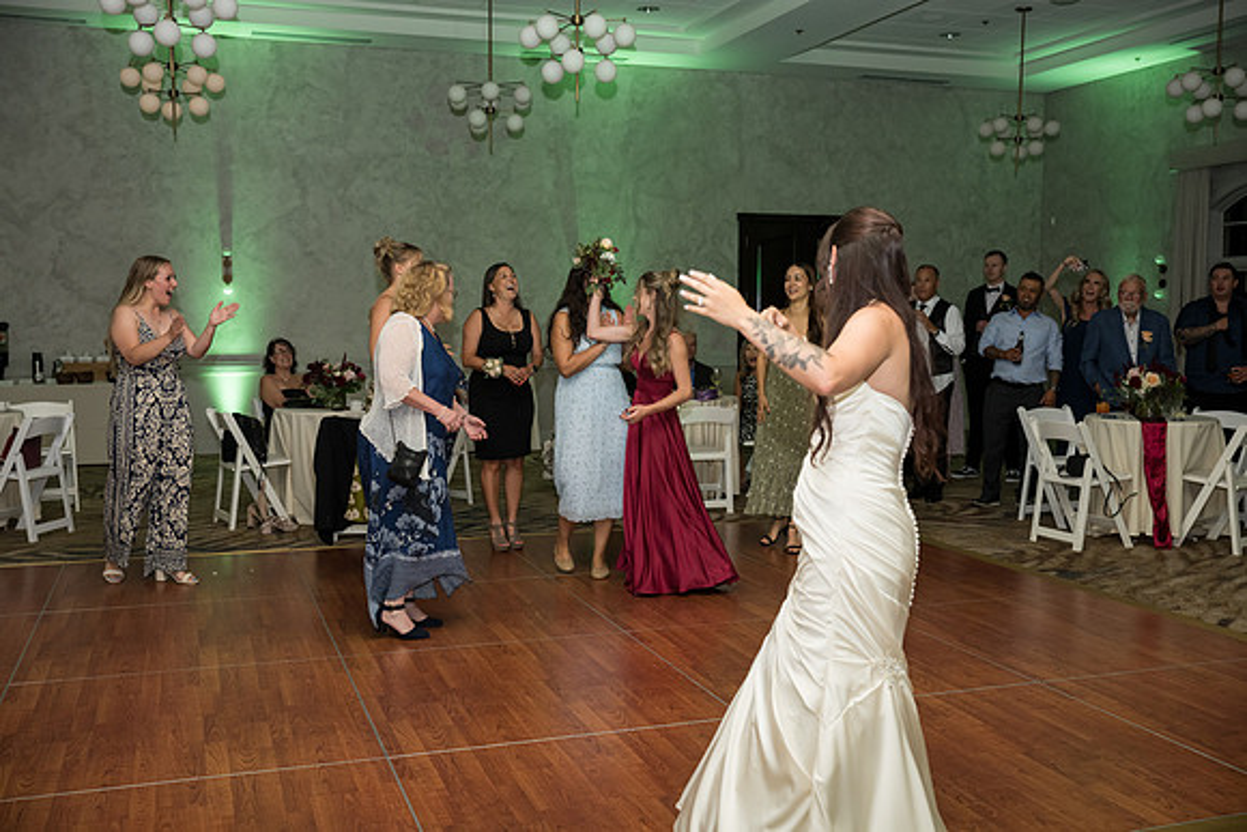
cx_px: 624
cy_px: 416
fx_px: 1213
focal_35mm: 35
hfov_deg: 54.4
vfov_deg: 37.9
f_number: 4
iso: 1600
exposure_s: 1/320
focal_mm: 35
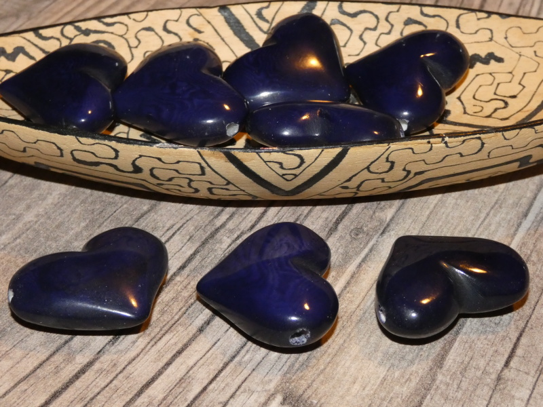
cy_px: 204
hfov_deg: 27.8
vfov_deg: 21.0
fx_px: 1098
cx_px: 272
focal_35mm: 70
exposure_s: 1/60
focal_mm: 12.5
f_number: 4.3
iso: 800
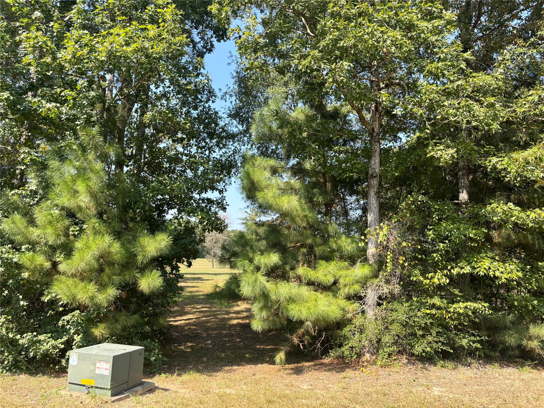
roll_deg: -3.4
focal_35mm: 26
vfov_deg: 53.1
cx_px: 272
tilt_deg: +7.9
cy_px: 204
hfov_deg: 67.3
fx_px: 409
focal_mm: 5.96
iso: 50
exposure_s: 1/837
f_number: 1.6
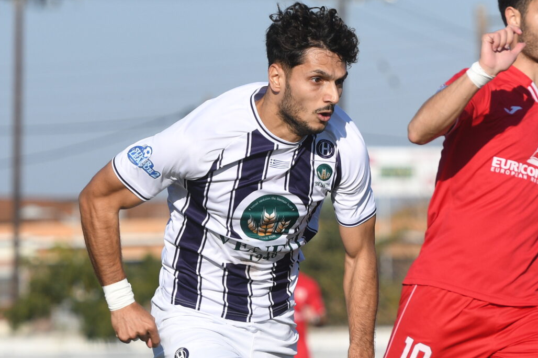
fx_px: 7814
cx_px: 515
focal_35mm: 523
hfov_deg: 3.9
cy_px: 303
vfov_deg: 2.6
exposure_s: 1/2500
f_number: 4
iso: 200
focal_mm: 140
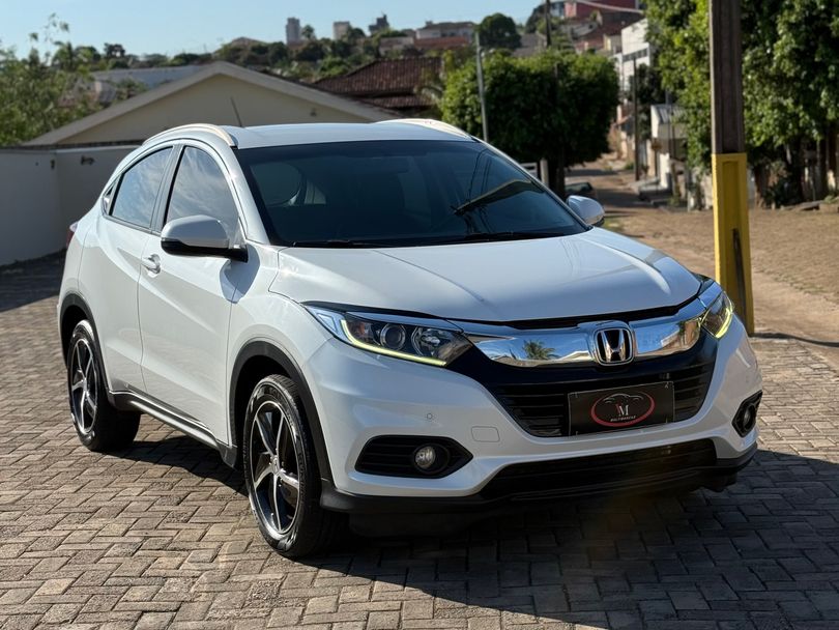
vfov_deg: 30.3
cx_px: 420
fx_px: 1164
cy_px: 315
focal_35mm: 48
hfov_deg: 39.6
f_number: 1.78
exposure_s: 1/4878
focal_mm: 6.76
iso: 100
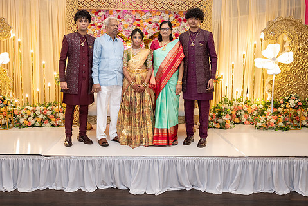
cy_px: 89
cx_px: 138
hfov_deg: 55.7
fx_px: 291
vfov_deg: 38.9
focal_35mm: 34
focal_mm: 28
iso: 1000
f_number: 3.5
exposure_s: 1/160
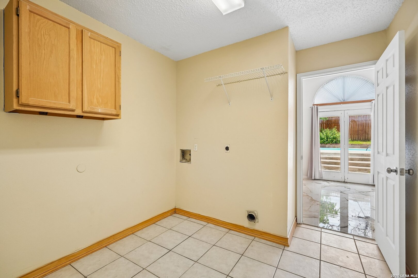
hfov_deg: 96.7
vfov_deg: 73.7
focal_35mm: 16
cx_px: 209
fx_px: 186
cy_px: 139
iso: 250
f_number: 8
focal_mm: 16
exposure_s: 1/30
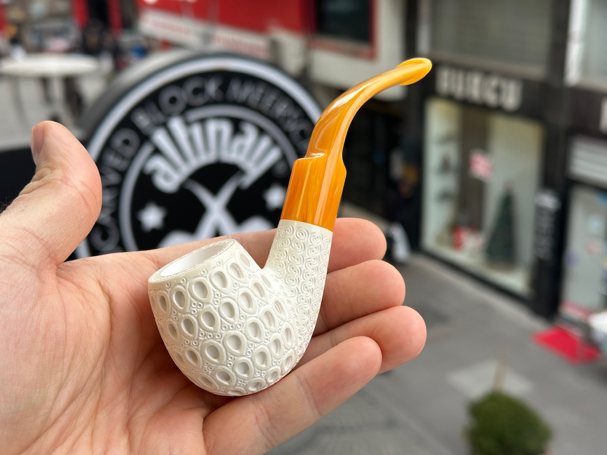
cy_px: 228
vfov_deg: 30.3
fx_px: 842
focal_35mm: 48
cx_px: 304
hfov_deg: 39.7
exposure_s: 1/273
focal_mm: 6.86
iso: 64
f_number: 1.78
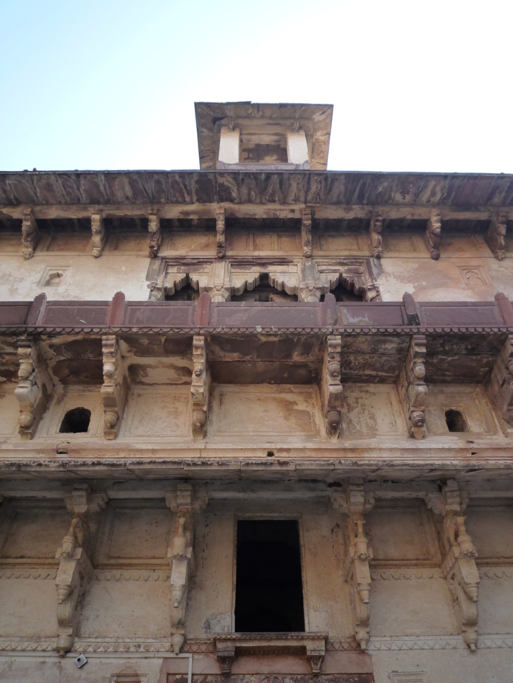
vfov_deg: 69.4
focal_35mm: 25
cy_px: 342
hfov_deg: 54.9
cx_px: 256
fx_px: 494
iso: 160
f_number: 2.8
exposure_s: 1/320
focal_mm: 4.4
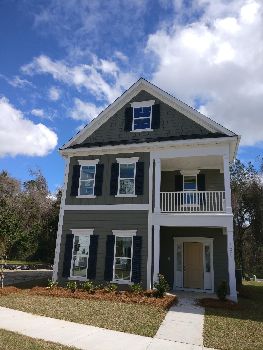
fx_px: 284
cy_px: 175
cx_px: 132
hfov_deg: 49.7
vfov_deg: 63.4
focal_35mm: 28
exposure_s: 1/1241
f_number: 2
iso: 100
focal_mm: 4.26
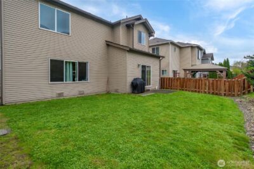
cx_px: 127
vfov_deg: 70.5
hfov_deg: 93.3
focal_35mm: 17
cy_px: 84
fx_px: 120
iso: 80
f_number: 7.1
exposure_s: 1/30
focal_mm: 17
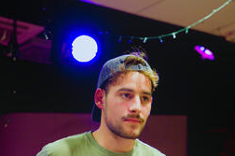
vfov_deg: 13.9
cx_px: 114
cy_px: 114
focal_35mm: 98
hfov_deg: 20.9
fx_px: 638
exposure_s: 1/160
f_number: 4
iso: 8000
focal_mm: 61.6
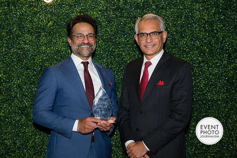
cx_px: 118
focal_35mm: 59
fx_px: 388
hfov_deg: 33.9
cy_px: 79
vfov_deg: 23.0
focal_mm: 59
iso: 800
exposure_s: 1/160
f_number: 5
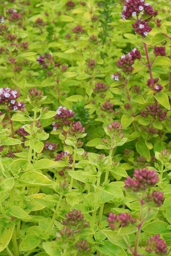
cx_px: 82
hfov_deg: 12.4
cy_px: 128
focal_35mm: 110
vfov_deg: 18.6
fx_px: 784
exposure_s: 1/160
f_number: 5
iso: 160
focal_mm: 18.8
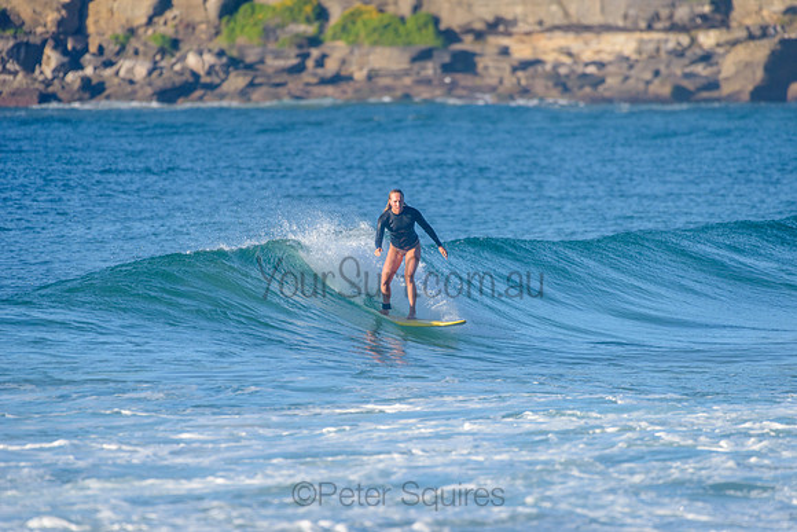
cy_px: 266
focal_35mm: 500
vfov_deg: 2.7
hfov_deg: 4.1
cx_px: 398
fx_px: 11078
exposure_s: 1/2000
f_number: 5.6
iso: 320
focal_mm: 500
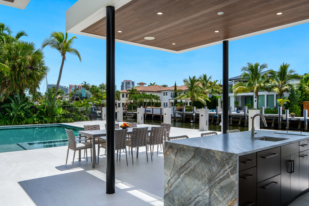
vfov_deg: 46.0
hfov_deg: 64.9
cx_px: 154
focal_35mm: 28
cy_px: 103
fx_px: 243
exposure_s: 1/100
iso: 64
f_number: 11
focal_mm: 28.3
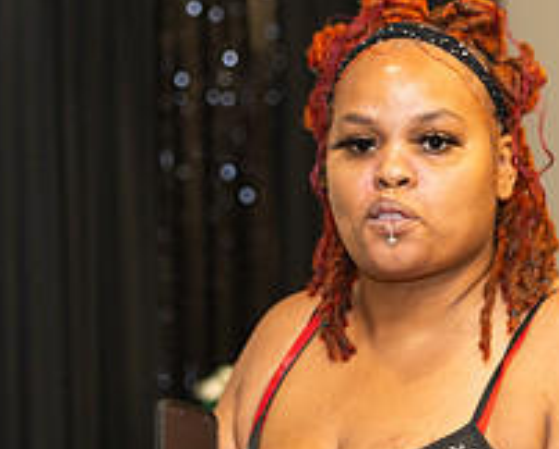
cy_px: 243
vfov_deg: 6.2
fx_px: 4107
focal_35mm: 248
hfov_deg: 7.8
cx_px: 318
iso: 800
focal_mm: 92
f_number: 2.8
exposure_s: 1/160
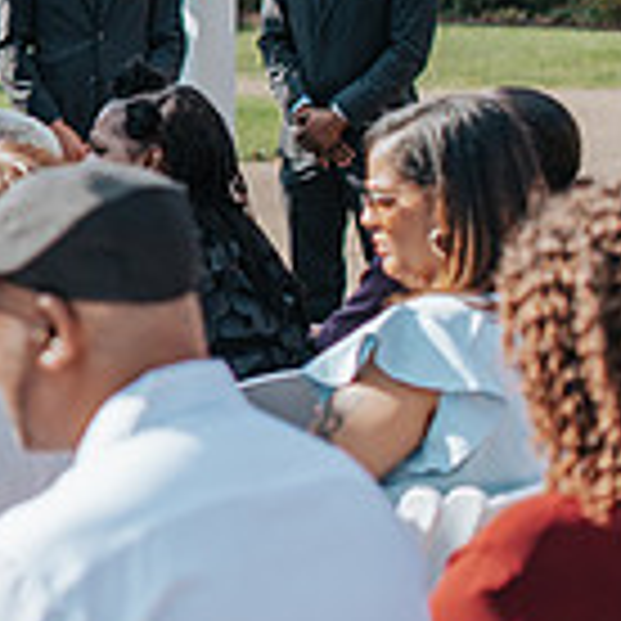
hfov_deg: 9.2
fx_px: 3613
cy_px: -97
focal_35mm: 178
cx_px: -644
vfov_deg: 9.7
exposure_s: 1/3200
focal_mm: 50
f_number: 2.5
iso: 200
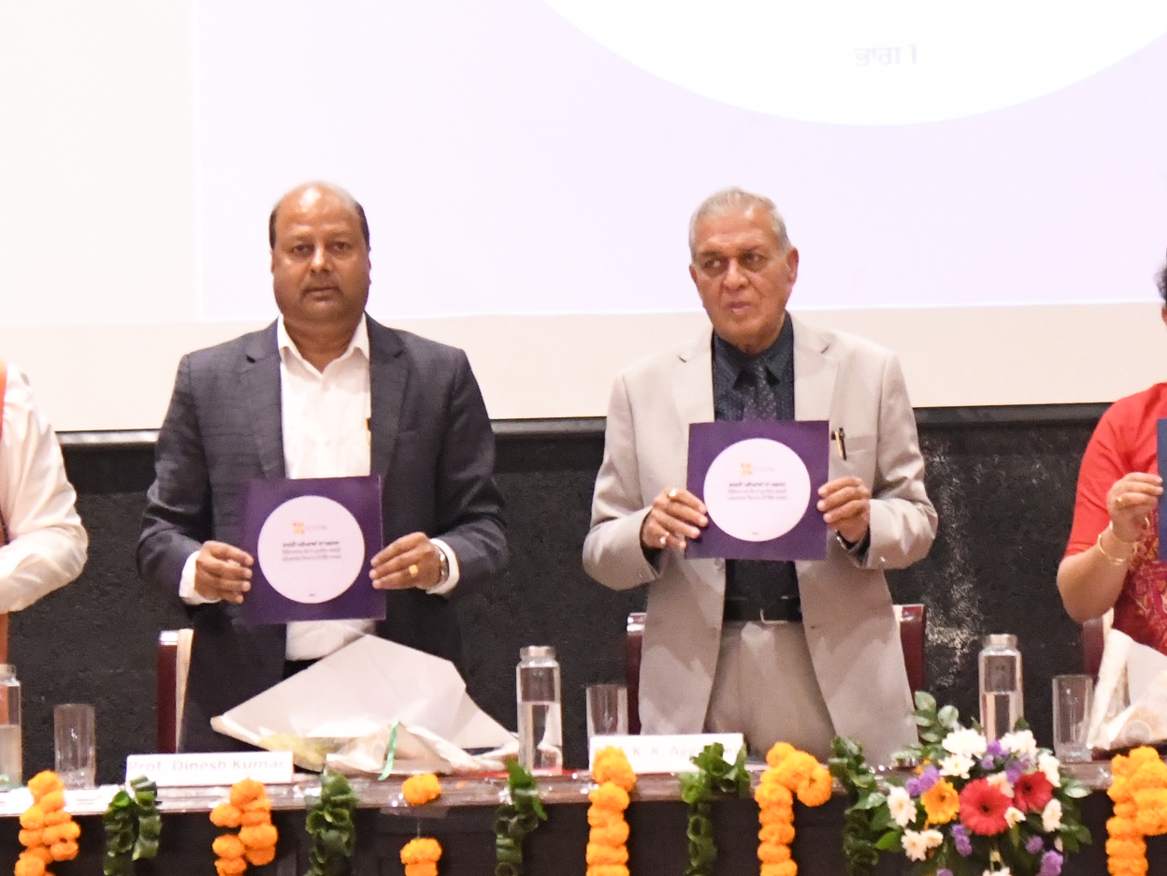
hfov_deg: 12.4
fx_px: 5360
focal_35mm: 159
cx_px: 639
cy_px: 500
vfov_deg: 9.3
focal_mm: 50
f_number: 4
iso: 10000
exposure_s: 1/125
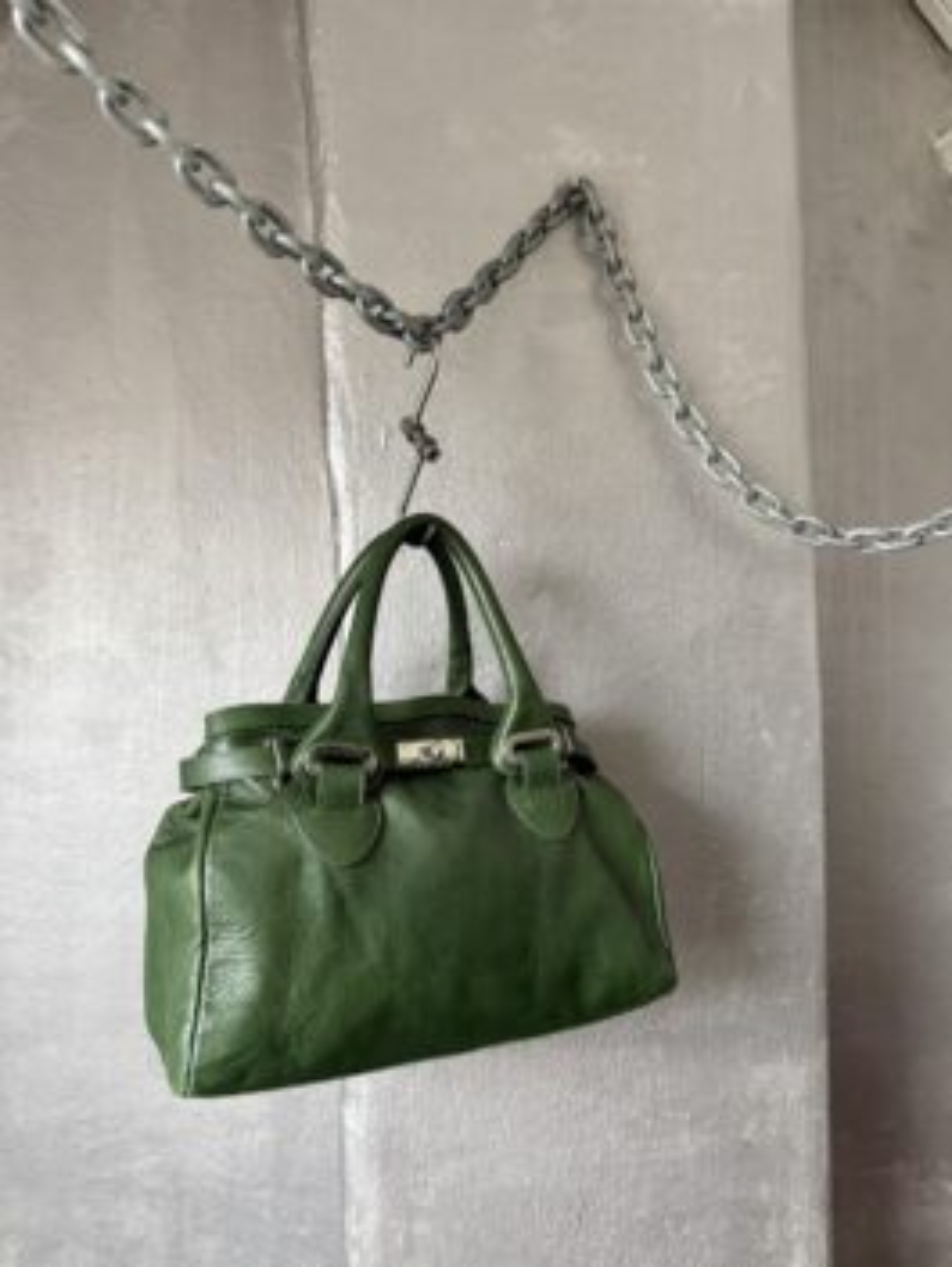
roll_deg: -1.1
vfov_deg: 71.6
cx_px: 476
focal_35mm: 24
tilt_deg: +0.5
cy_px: 634
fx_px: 880
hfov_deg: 56.8
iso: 500
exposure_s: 1/60
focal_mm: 6.76
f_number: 1.78
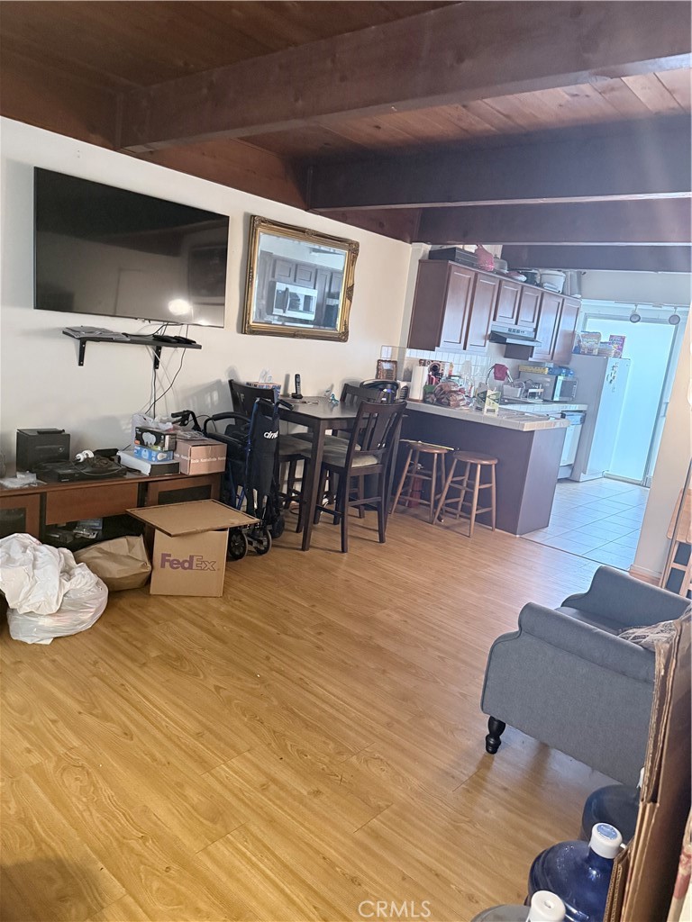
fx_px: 640
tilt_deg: -11.2
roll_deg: -7.9
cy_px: 461
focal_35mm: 24
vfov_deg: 71.6
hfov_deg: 56.8
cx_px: 346
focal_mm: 6.76
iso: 800
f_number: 1.78
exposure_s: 1/40
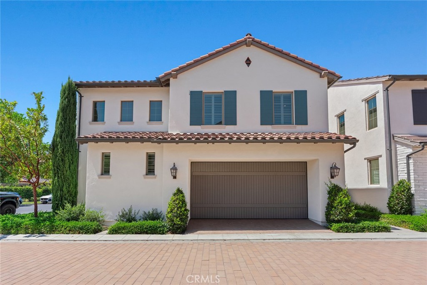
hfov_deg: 96.4
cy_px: 142
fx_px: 191
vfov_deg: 73.4
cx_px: 214
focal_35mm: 16
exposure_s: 1/250
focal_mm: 16.1
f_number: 6.3
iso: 320
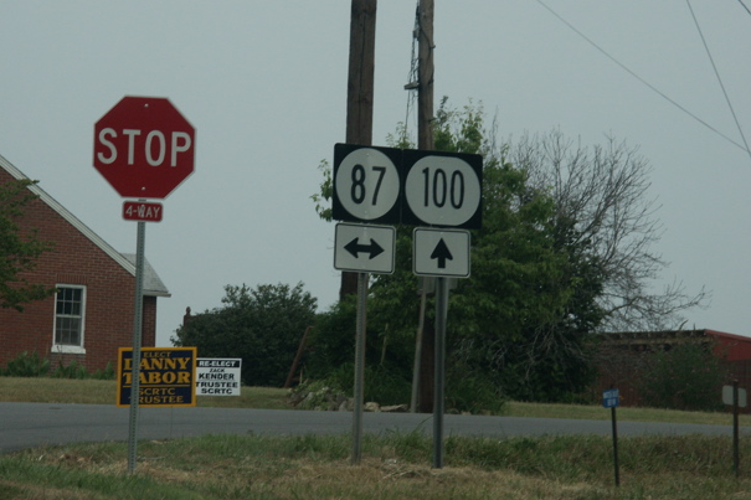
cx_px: 365
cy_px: 230
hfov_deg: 9.4
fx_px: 4567
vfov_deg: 6.3
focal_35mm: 219
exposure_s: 1/250
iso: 100
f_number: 6.7
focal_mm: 50.48
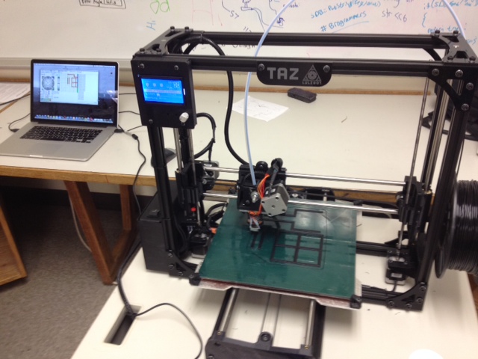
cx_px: 239
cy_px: 180
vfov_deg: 40.7
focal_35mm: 35
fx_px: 483
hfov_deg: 52.6
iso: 100
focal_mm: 4.28
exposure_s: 1/20
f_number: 2.4
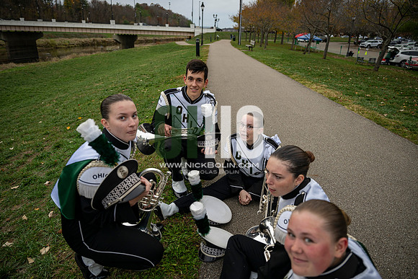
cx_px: 209
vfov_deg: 53.2
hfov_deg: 73.7
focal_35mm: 24
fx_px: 279
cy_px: 140
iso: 200
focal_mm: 24
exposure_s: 1/500
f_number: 2.8
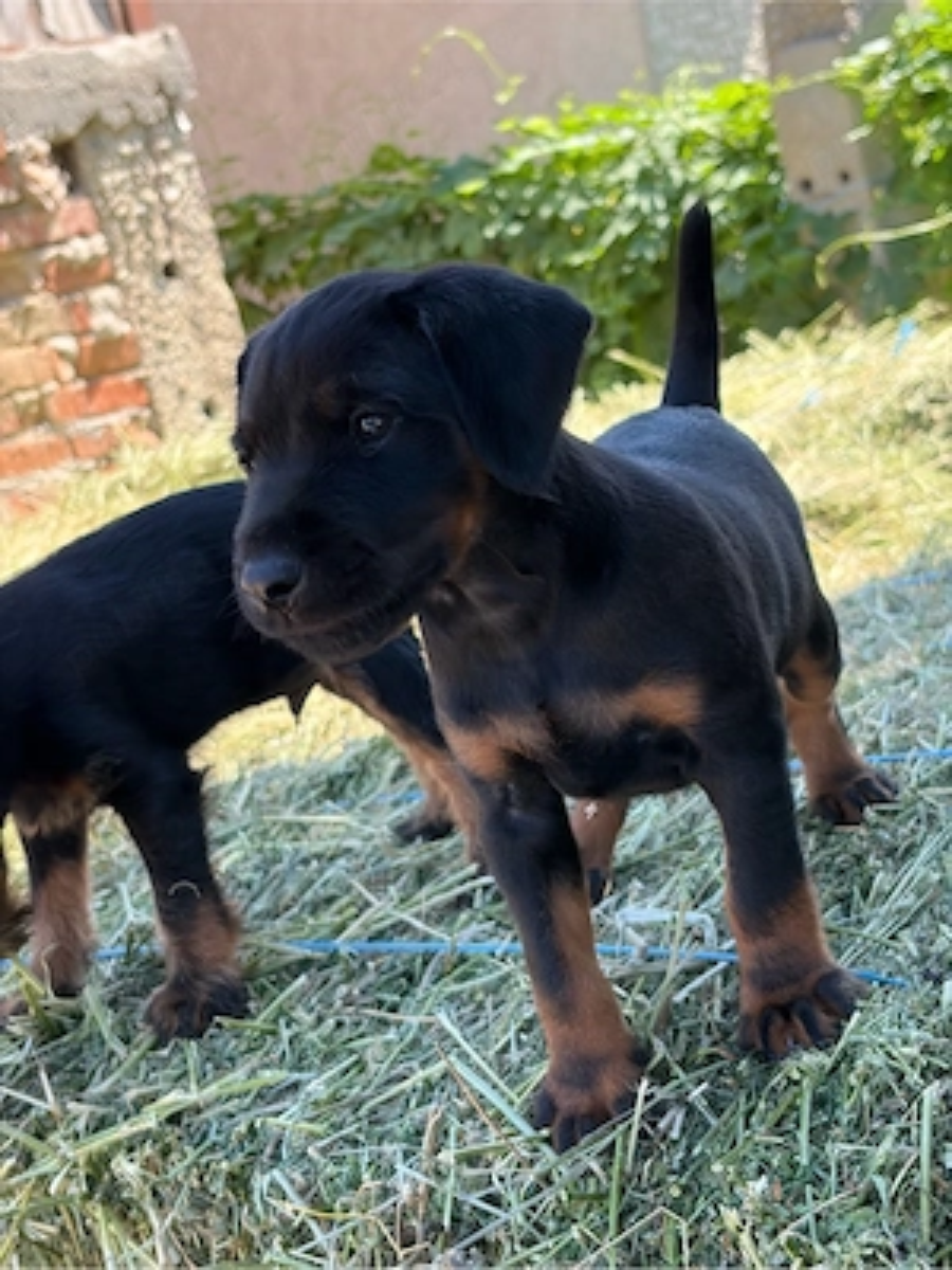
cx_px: 476
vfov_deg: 36.8
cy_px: 635
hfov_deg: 28.0
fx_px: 1907
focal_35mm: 52
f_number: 1.6
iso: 40
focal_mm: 5.96
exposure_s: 1/271
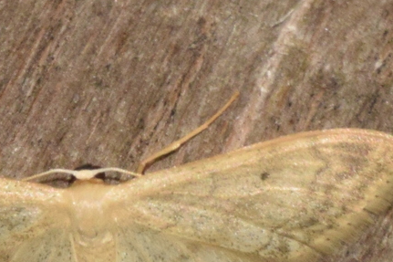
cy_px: 235
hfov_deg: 4.4
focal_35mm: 468
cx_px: 99
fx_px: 5107
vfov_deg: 2.9
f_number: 16
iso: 800
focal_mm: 140
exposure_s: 1/160
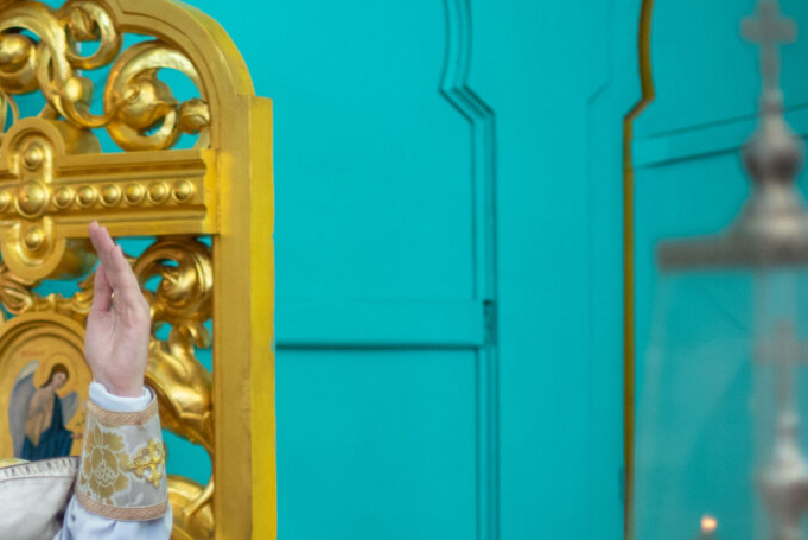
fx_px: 3167
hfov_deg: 14.3
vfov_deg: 9.7
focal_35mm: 141
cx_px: -45
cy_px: 441
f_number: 1.4
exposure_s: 1/320
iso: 800
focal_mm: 50
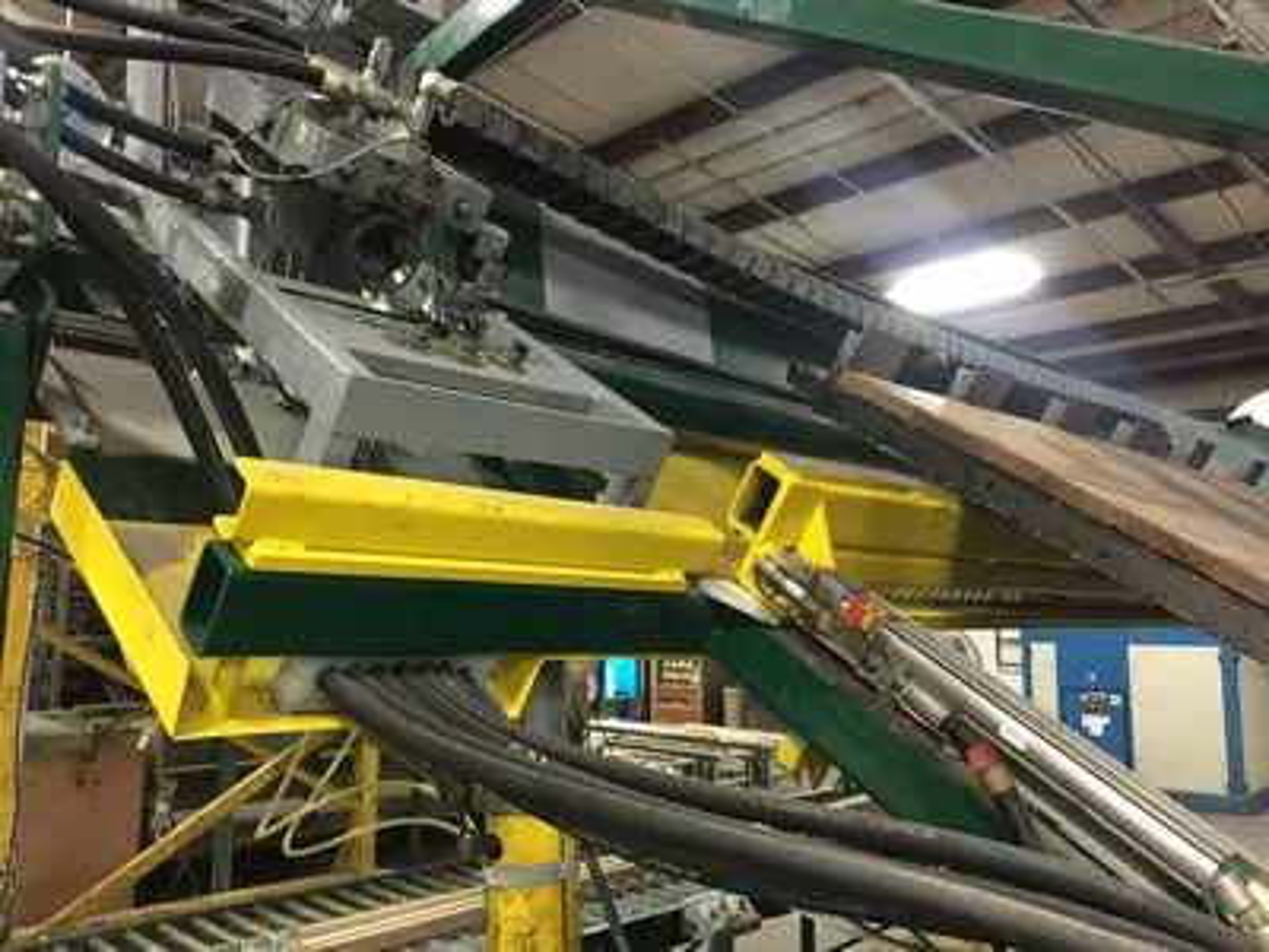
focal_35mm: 29
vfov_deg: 48.2
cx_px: 634
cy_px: 476
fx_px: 1063
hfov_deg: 61.7
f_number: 2.2
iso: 250
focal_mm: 4.15
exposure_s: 1/15
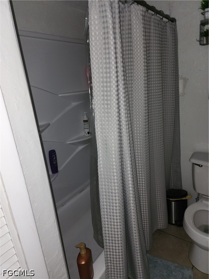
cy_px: 140
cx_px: 104
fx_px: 185
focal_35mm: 23
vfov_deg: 73.9
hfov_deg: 58.9
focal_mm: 6.4
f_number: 1.8
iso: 250
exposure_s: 1/9
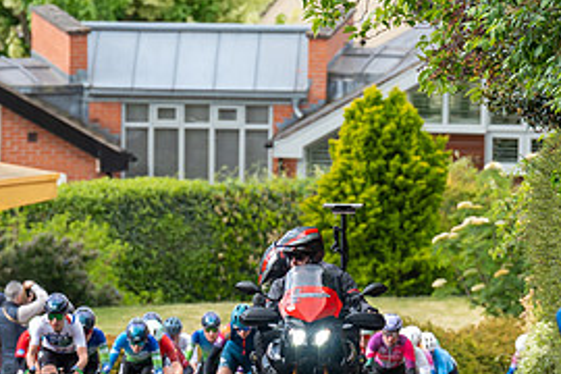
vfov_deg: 2.3
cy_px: 230
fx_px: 9443
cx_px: 343
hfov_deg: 3.4
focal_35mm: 606
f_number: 4
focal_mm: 200
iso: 500
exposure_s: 1/1000
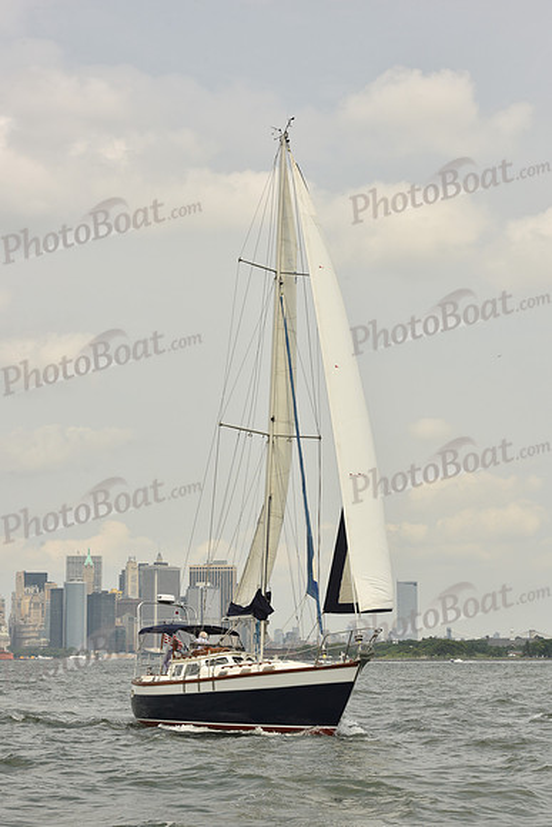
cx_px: 276
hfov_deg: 19.5
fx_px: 1609
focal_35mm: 70
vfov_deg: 28.8
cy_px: 414
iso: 250
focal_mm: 70
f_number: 11
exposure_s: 1/640
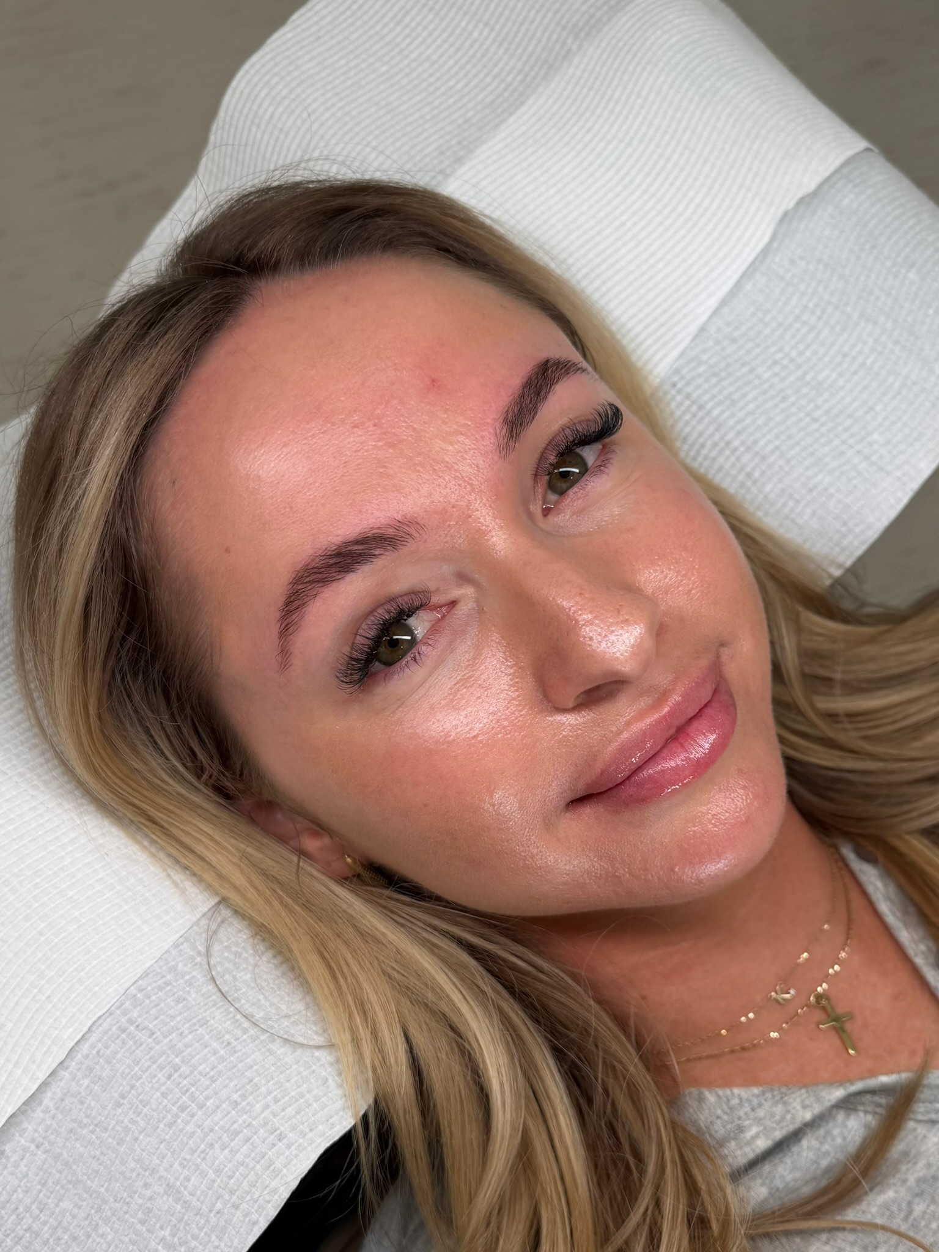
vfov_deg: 71.6
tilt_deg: -74.1
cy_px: 626
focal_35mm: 24
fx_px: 868
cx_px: 470
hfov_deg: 56.8
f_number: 1.78
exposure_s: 1/298
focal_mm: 6.76
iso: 80
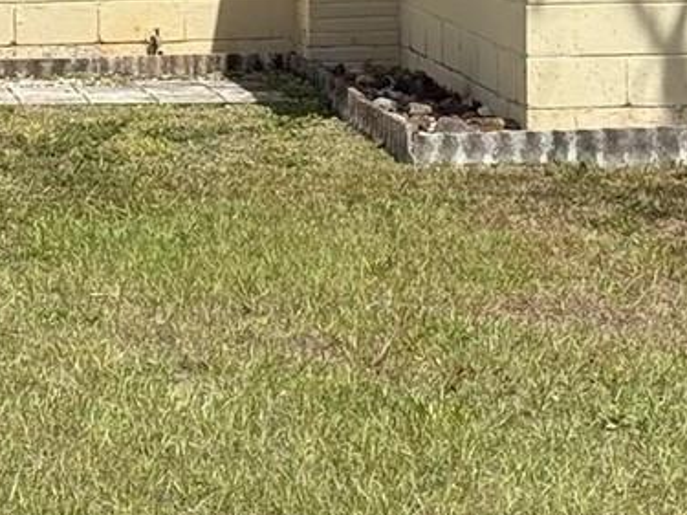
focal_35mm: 205
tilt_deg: -2.6
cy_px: -88
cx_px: 42
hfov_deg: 9.6
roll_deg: +1.1
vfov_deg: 7.2
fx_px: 4067
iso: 100
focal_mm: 6.76
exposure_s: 1/7874
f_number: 1.78
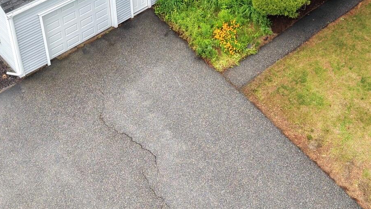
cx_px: 218
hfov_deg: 35.4
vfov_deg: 18.4
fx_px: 580
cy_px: -89
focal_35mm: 59
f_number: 1.8
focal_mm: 8.67
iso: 160
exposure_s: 1/800
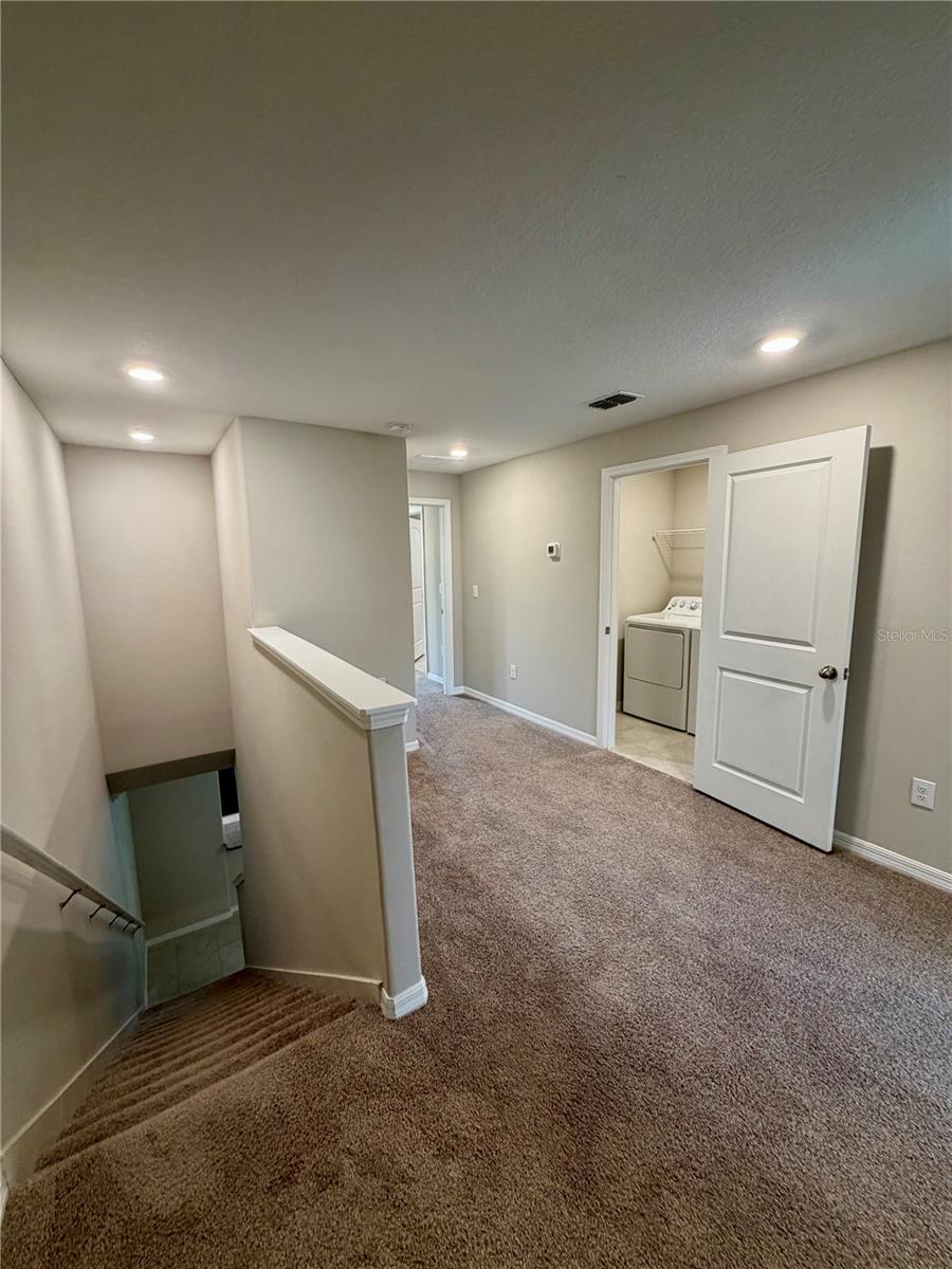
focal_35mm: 14
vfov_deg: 102.1
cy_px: 634
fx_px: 513
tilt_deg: -9.1
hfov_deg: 85.7
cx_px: 476
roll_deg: +1.1
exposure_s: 1/60
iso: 250
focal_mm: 2.22
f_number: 2.2
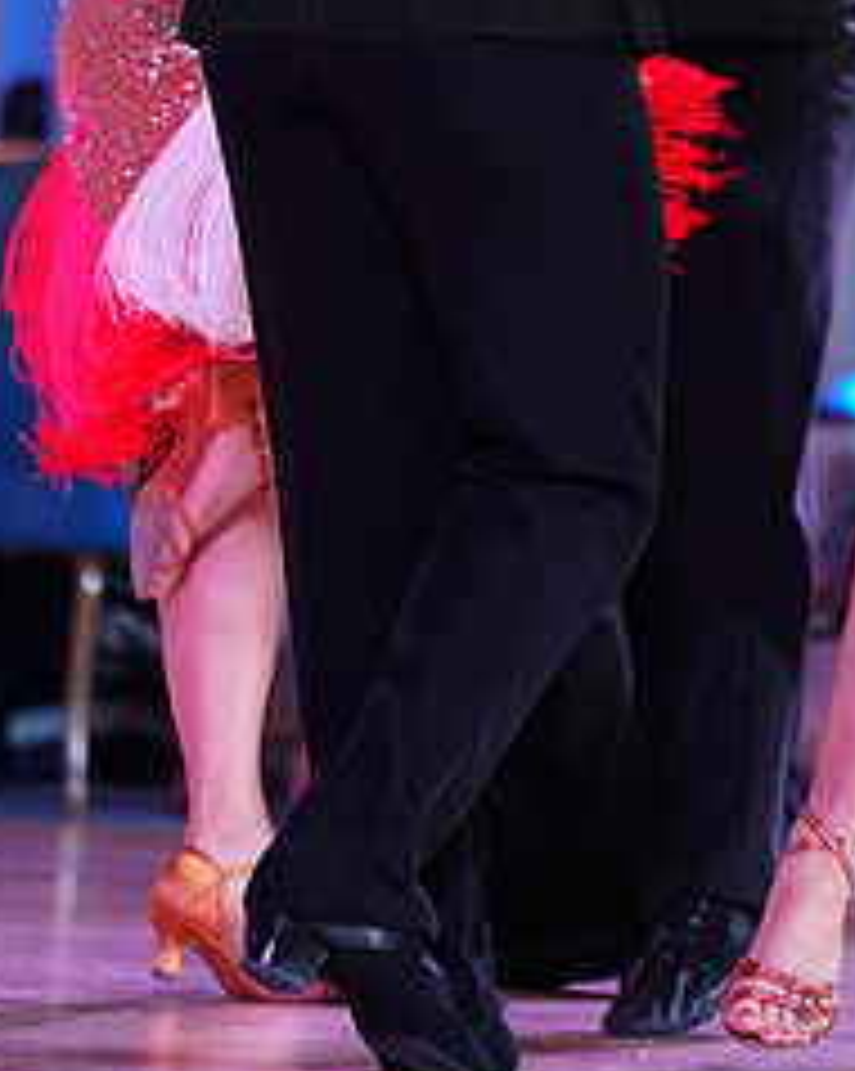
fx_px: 10452
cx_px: 767
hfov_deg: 4.7
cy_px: -112
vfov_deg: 5.8
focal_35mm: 330
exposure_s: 1/500
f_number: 2.8
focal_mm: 144
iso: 2000
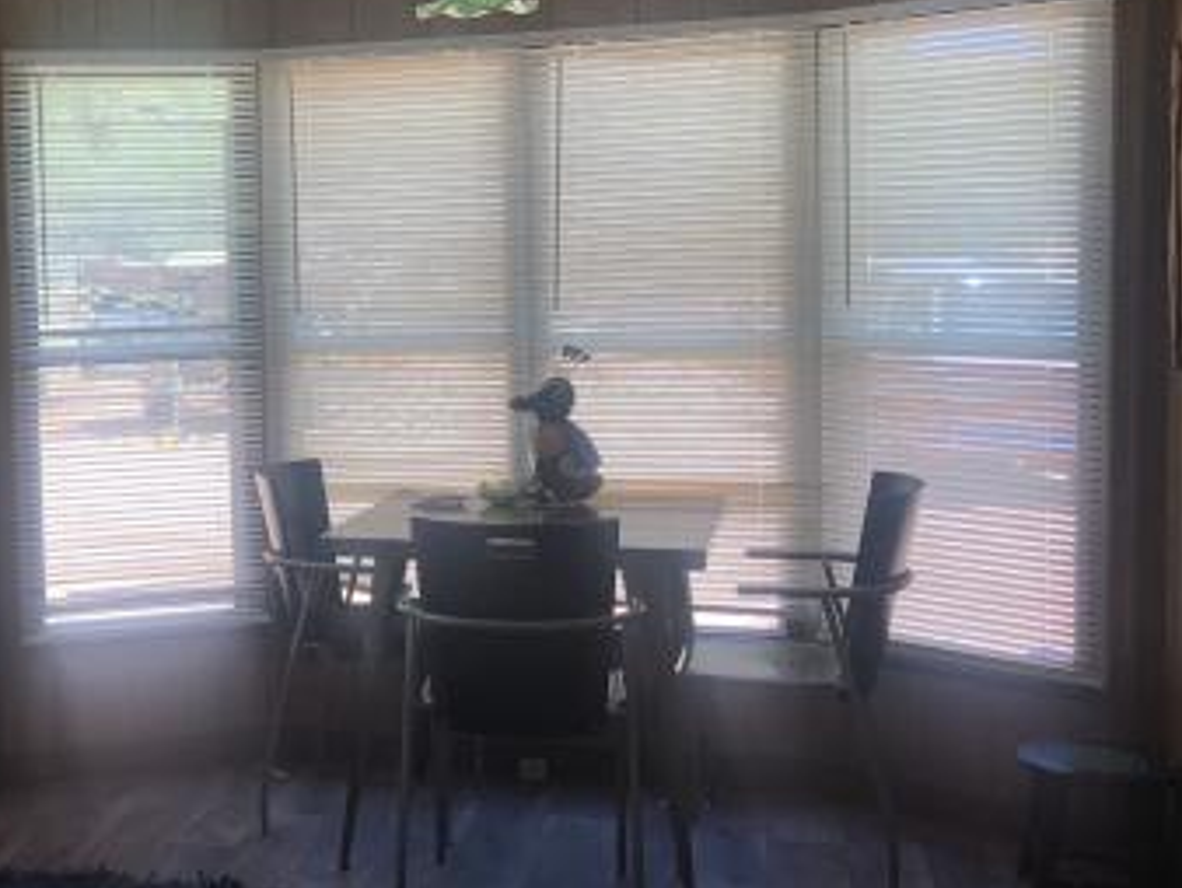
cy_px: 395
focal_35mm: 53
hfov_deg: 34.2
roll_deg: +2.3
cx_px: 122
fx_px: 1811
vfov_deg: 27.5
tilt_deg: -3.2
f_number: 1.8
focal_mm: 3.99
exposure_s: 1/120
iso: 32
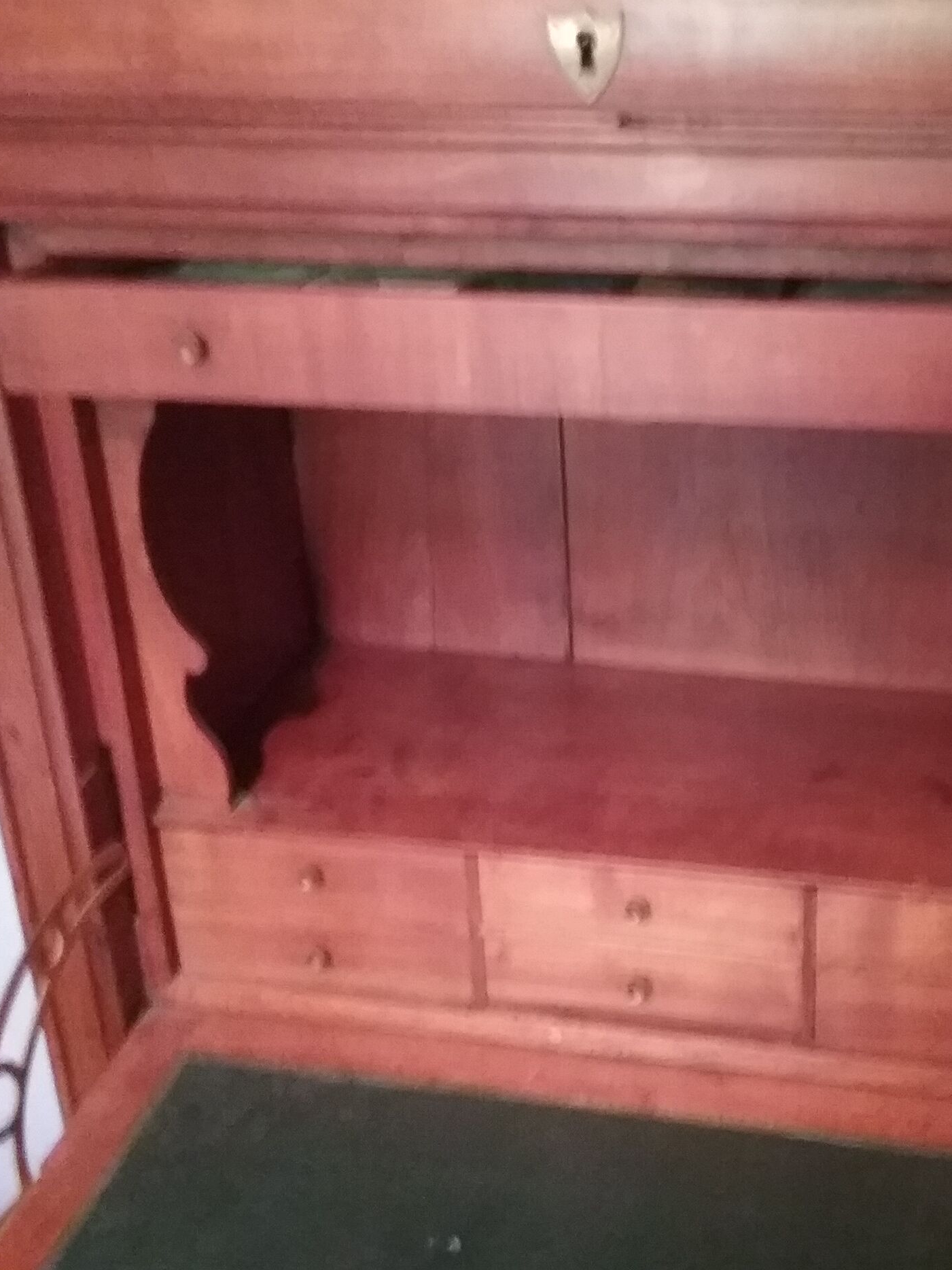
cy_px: 618
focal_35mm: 43
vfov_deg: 43.9
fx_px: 1577
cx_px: 653
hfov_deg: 33.2
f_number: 2.2
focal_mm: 3.3
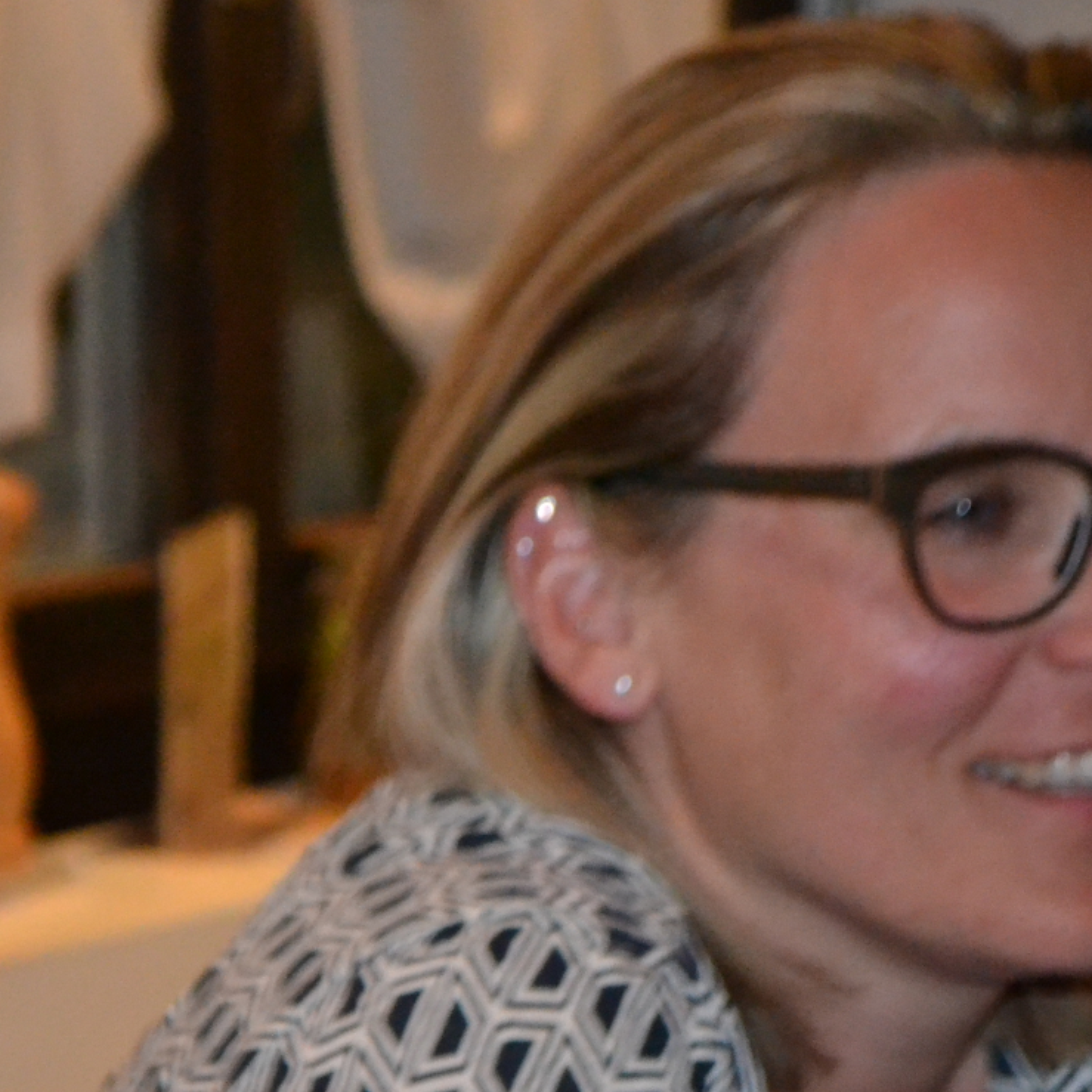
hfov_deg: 8.9
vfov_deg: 9.0
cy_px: 765
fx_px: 6930
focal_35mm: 194
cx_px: -173
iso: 3200
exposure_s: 1/60
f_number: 5.6
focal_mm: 55
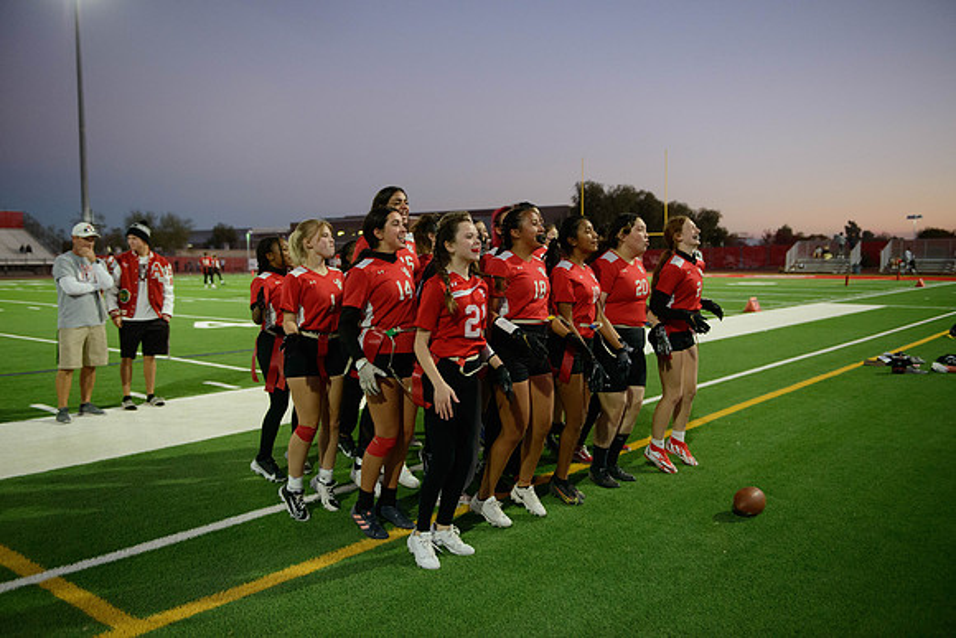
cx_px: 478
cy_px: 319
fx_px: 850
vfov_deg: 41.1
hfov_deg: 58.7
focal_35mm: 32
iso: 3200
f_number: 2.8
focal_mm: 32
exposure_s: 1/640
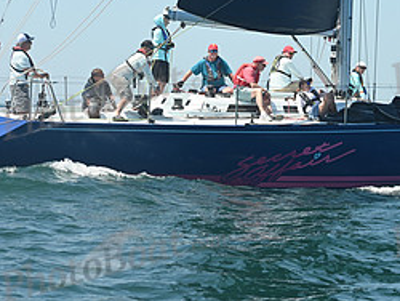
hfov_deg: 12.6
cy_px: -7
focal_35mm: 156
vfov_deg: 9.5
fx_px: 1804
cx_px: 310
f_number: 7.1
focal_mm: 70
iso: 320
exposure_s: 1/1000
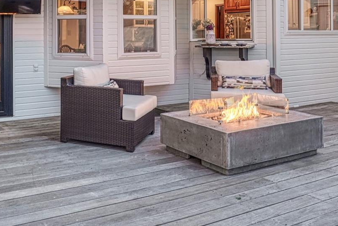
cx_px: 79
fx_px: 376
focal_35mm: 40
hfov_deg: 46.5
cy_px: 33
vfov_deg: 32.1
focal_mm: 20
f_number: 8
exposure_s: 1/13
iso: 800
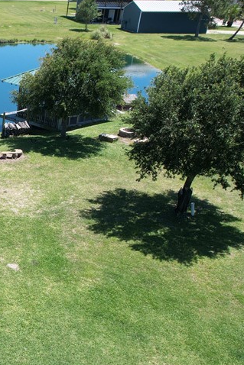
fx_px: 508
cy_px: 230
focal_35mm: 50
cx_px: -96
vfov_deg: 39.3
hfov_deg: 23.1
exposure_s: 1/1000
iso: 100
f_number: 2.8
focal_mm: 8.38
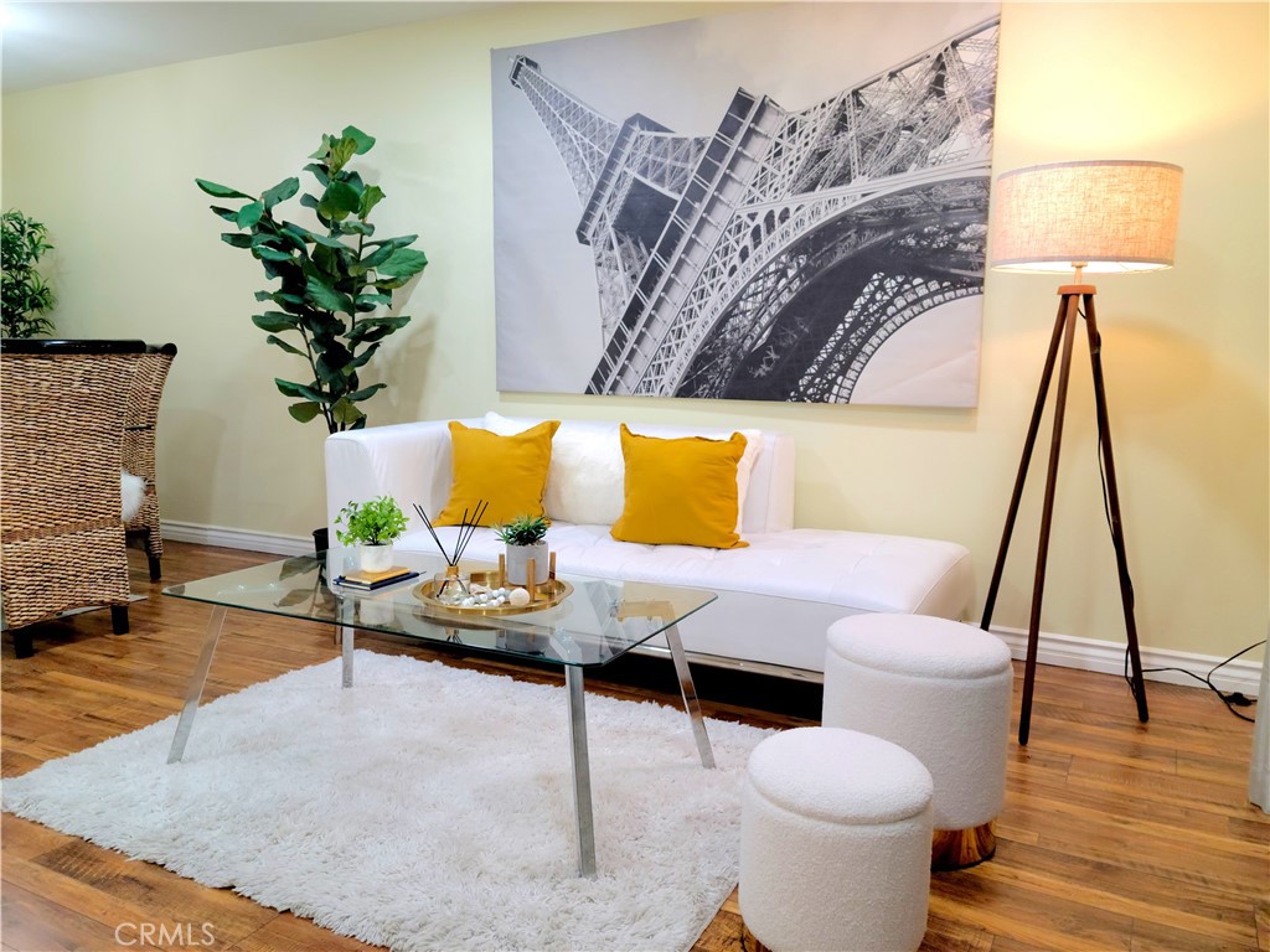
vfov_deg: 49.7
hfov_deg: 63.4
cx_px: 635
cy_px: 476
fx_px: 1027
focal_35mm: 28
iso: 200
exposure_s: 1/60
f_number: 2
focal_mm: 5.9
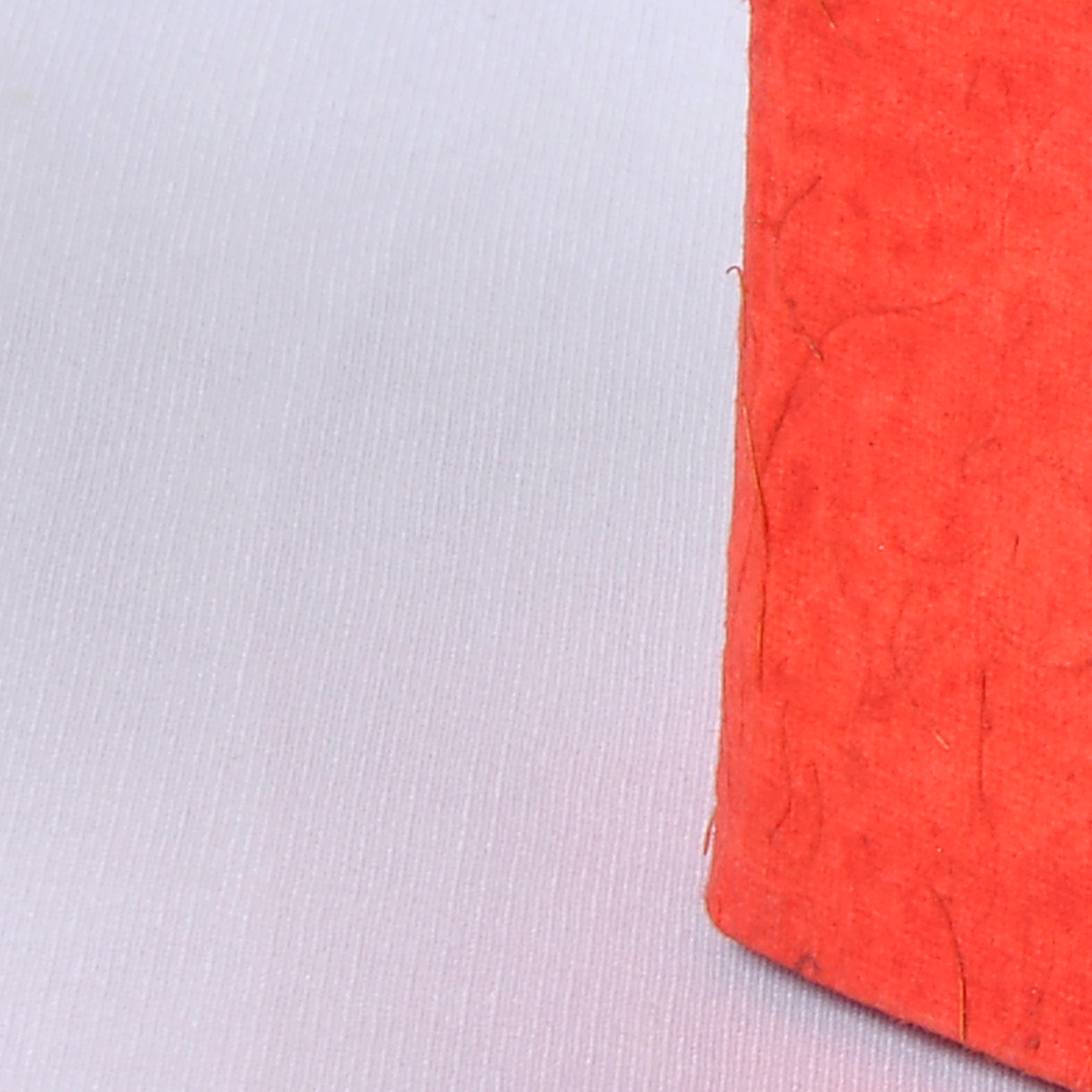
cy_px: 169
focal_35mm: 486
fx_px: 17346
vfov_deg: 3.6
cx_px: 2171
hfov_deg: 3.6
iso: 100
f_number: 18
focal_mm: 70
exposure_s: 1/60
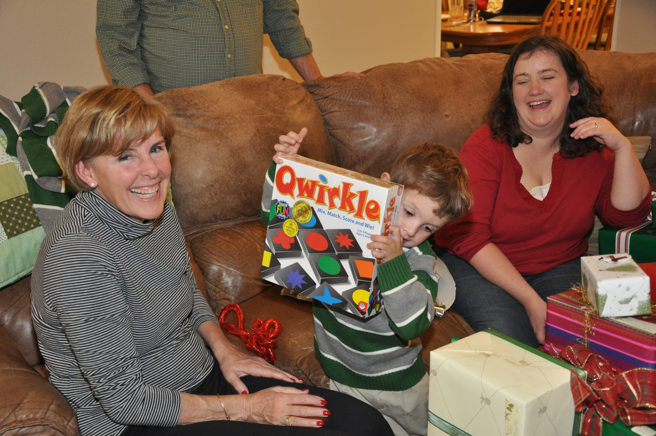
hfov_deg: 41.2
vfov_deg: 28.0
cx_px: 328
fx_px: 874
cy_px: 218
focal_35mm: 48
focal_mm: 32
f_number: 4.2
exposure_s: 1/60
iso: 800
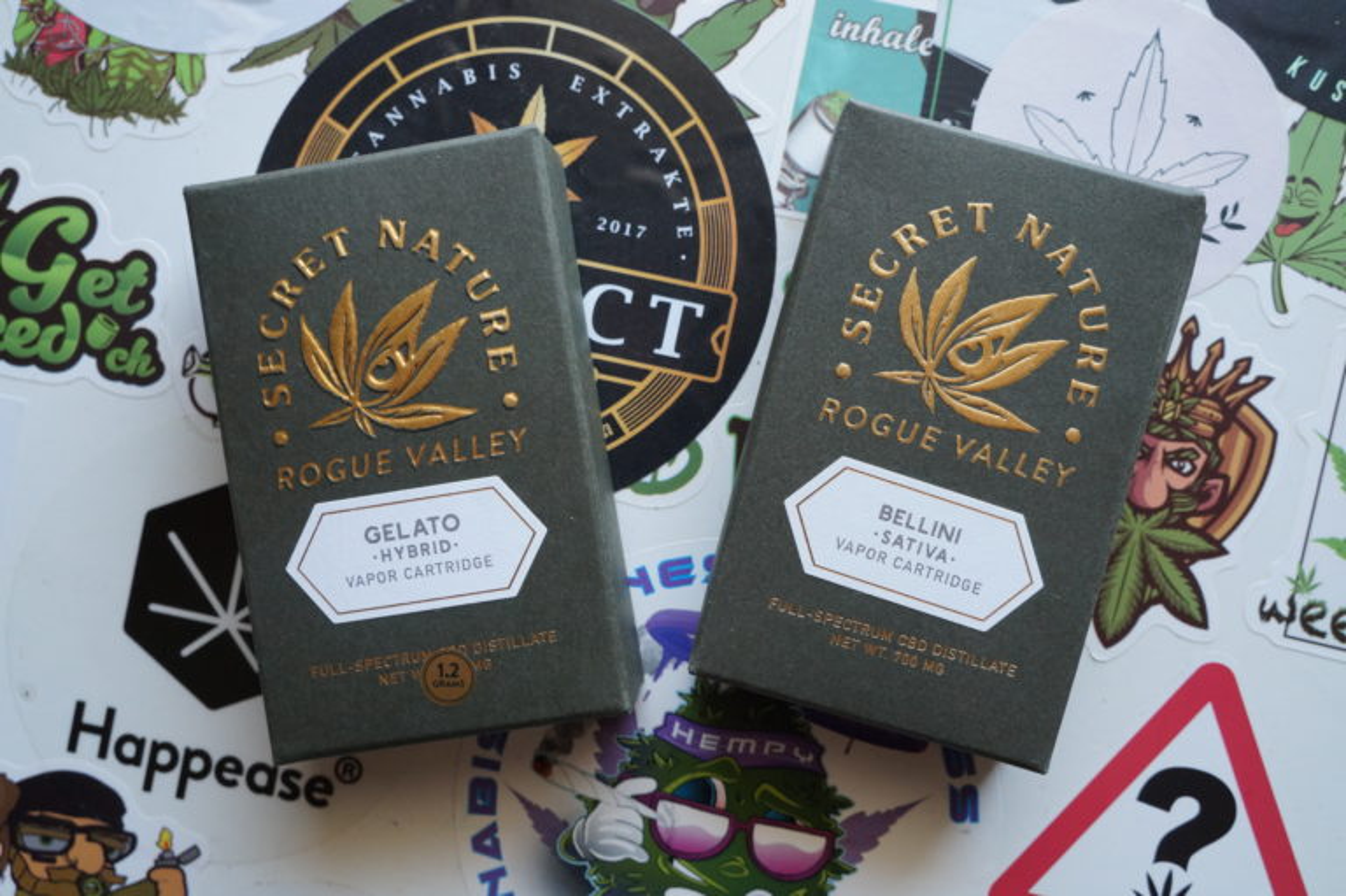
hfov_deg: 57.3
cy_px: 448
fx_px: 1233
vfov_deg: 39.9
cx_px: 673
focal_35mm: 33
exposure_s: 1/125
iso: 800
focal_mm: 22
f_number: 7.1
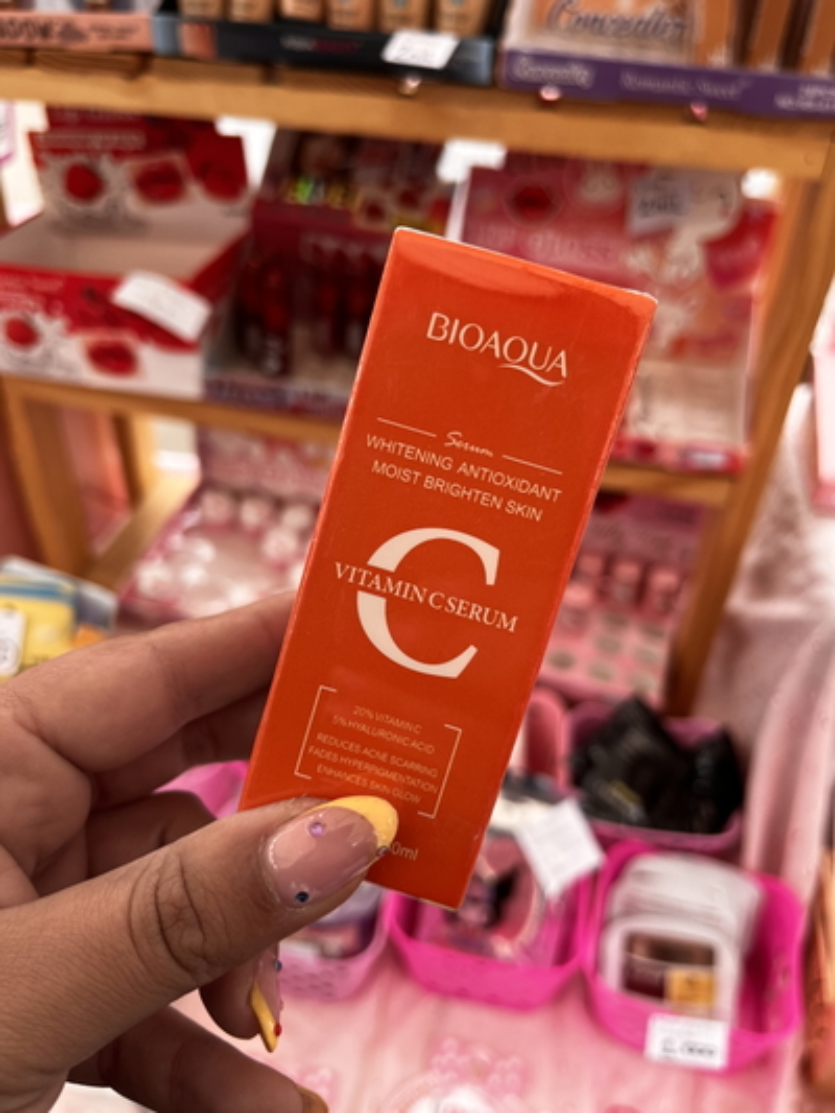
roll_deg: -3.1
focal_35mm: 26
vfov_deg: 67.3
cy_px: 556
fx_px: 836
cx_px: 418
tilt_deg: -39.6
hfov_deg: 53.1
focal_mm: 5.1
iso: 50
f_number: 1.6
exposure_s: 1/449
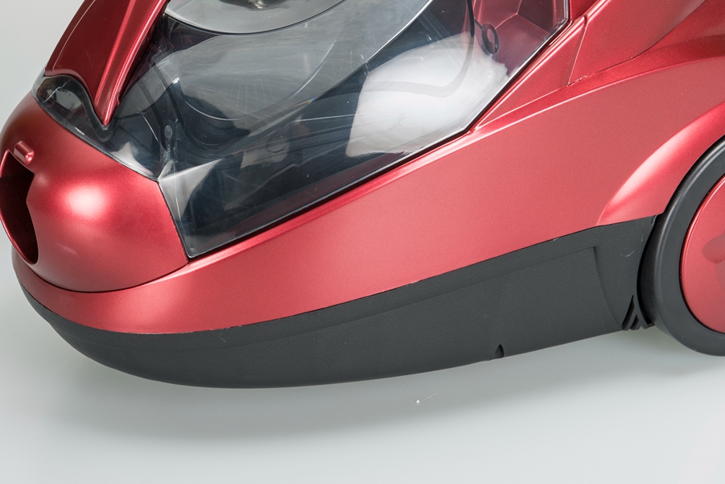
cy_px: 55
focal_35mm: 143
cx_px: 309
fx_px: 2880
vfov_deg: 9.6
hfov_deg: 14.3
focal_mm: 70
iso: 71
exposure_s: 1/125
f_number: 8
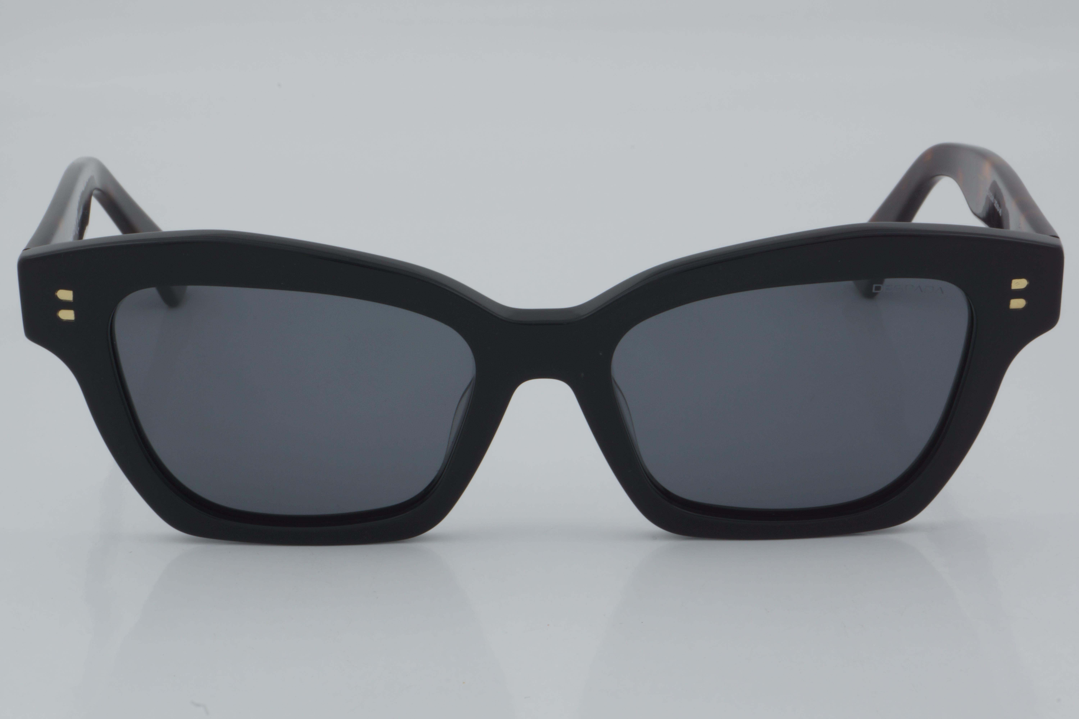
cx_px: 540
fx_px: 2473
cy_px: 360
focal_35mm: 82
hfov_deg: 24.6
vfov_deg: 16.6
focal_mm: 55
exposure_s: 1/4
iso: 100
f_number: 32
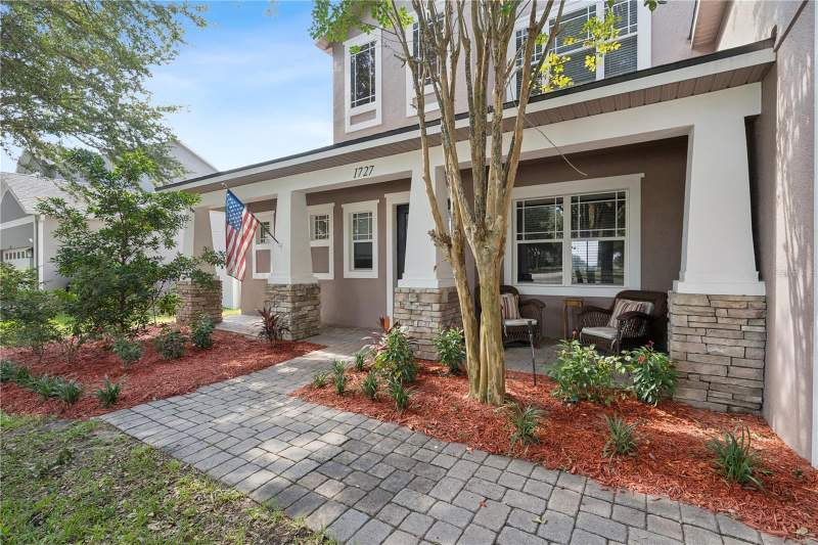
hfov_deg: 96.7
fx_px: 363
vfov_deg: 73.7
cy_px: 272
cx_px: 409
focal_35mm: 16
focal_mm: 16
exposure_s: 1/40
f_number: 9
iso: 400
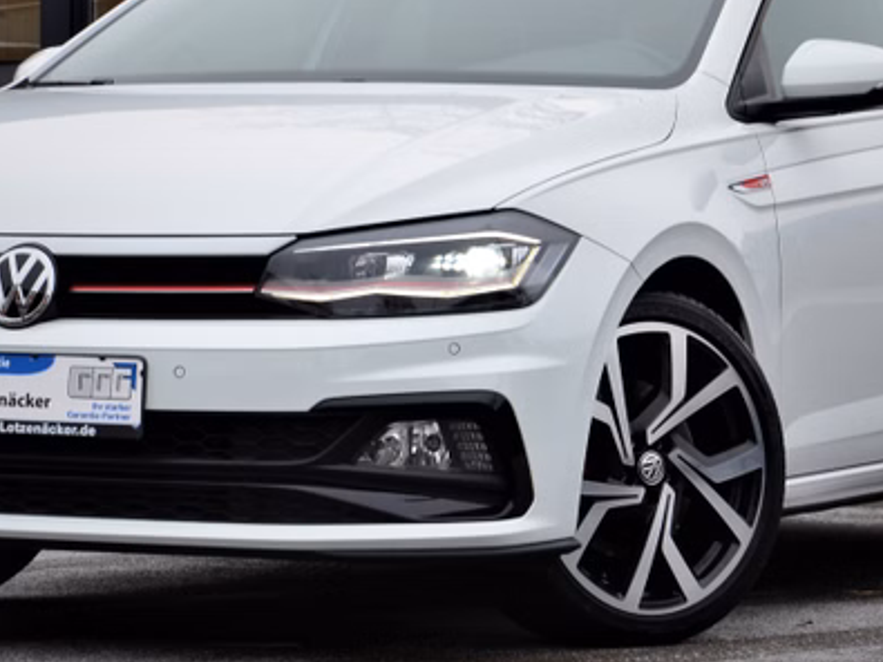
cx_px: 458
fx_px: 4310
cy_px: 221
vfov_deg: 8.8
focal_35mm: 169
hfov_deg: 11.7
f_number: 10
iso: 400
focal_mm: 58
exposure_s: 1/60
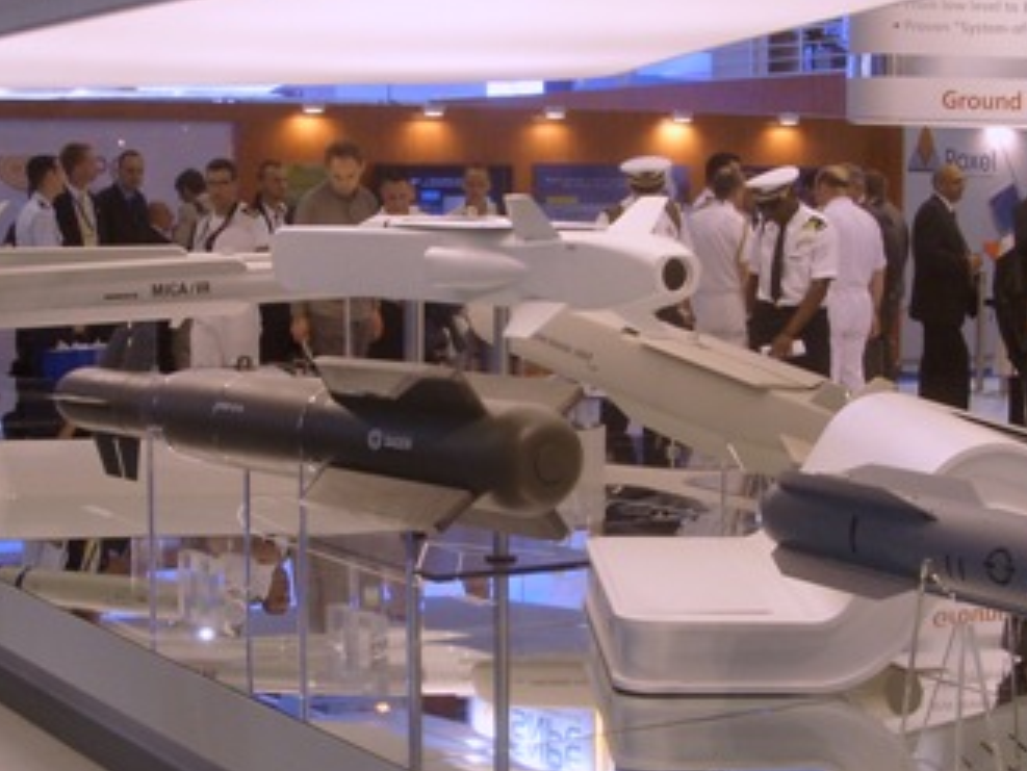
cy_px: 428
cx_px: 474
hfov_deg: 27.8
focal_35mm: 70
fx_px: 2078
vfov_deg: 21.0
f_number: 3.5
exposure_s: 1/60
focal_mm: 6
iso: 100
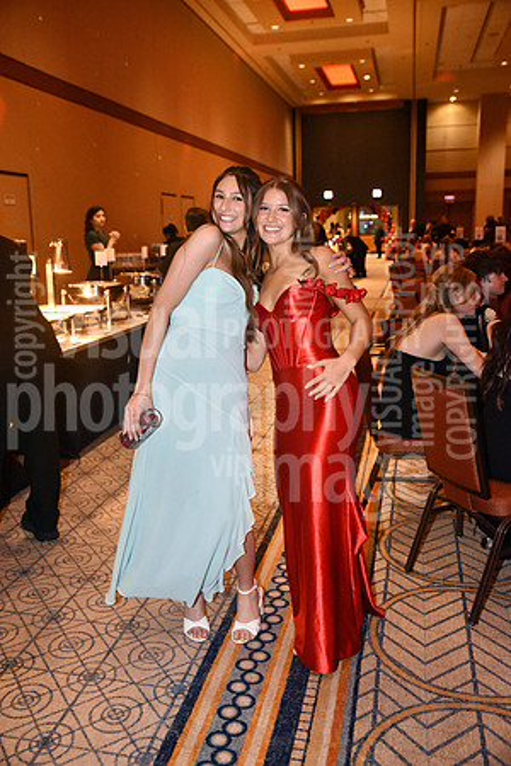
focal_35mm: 32
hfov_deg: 41.1
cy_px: 383
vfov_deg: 58.7
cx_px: 256
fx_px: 681
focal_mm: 32
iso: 6400
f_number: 3.5
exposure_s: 1/160
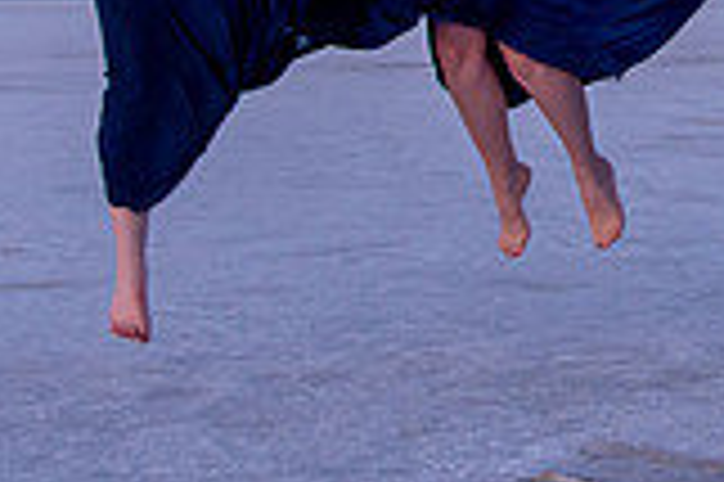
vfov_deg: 8.6
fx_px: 3094
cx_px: 784
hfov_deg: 13.1
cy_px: -348
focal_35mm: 154
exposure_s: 1/160
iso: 1600
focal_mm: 30
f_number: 4
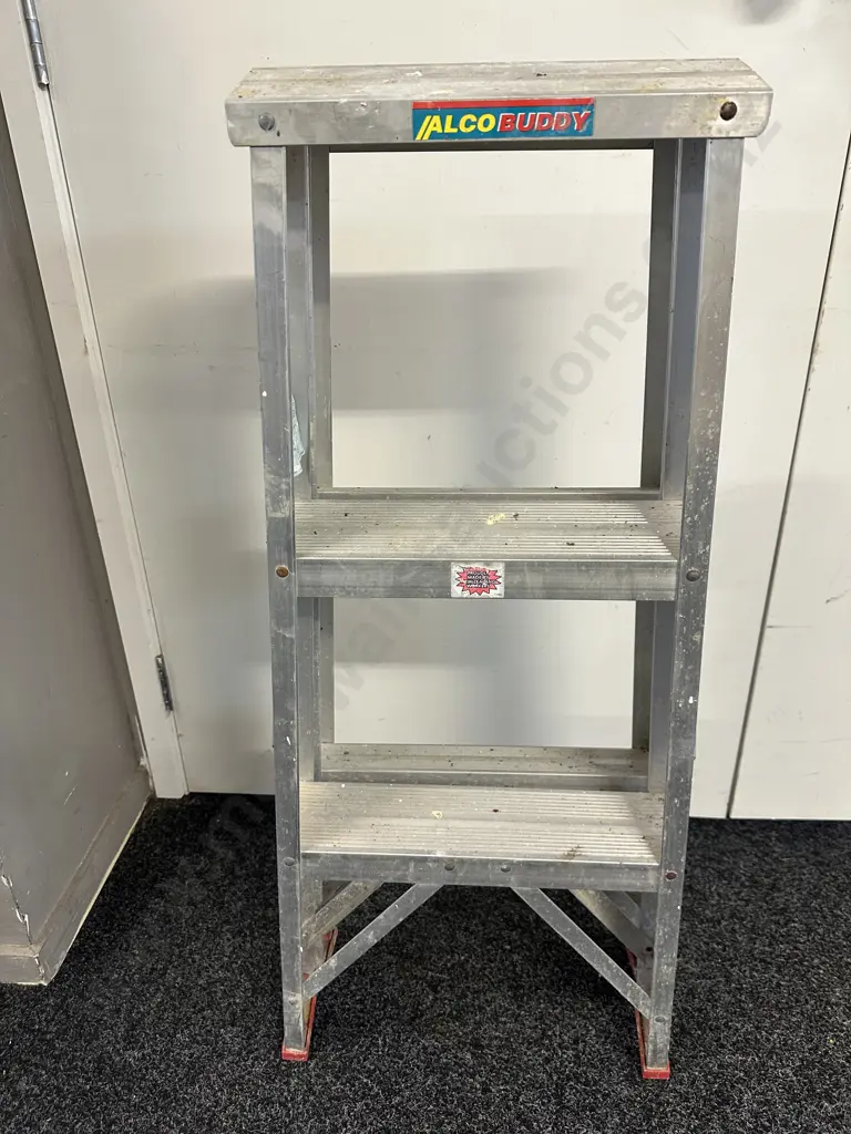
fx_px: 787
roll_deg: +1.6
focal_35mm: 24
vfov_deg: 71.6
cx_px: 426
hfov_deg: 56.8
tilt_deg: -26.1
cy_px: 567
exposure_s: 1/50
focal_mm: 6.86
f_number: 1.78
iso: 160
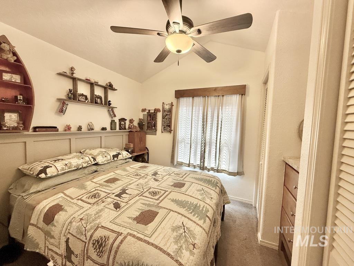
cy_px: 133
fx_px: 143
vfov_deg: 85.7
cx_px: 177
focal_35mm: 14
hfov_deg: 102.1
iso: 250
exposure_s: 1/60
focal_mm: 2.22
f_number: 2.2
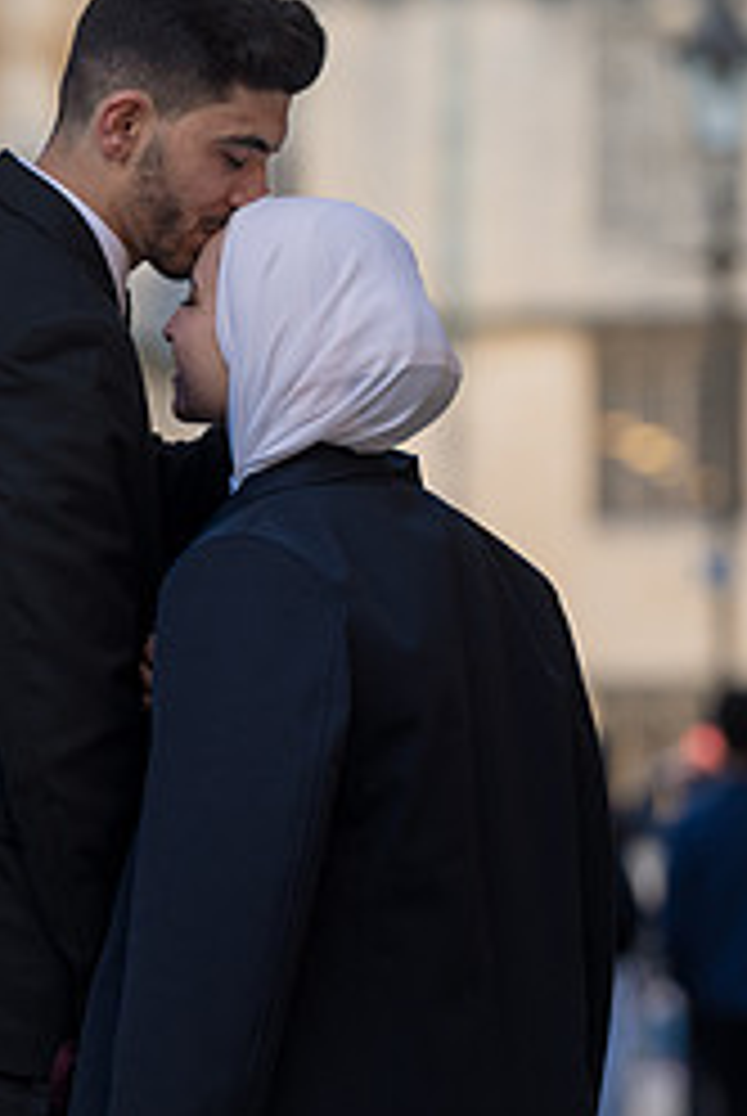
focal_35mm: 326
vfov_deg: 6.3
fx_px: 10118
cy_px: 428
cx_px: 166
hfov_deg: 4.2
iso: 200
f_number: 4
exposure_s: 1/250
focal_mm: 180
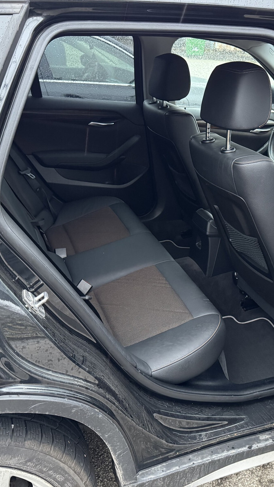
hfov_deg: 33.5
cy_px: 243
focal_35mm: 35
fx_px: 452
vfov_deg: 56.6
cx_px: 178
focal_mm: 6.76
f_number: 1.78
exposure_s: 1/60
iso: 800
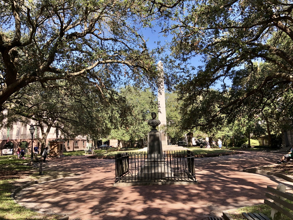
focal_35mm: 28
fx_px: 237
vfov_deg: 49.7
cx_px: 146
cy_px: 110
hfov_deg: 63.4
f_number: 1.8
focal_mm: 3.99
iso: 20
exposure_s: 1/395
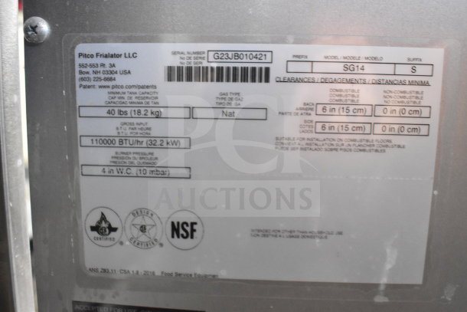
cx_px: 234
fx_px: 428
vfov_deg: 40.0
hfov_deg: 57.2
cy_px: 156
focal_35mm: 33
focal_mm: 22
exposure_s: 1/30
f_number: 3.8
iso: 3600
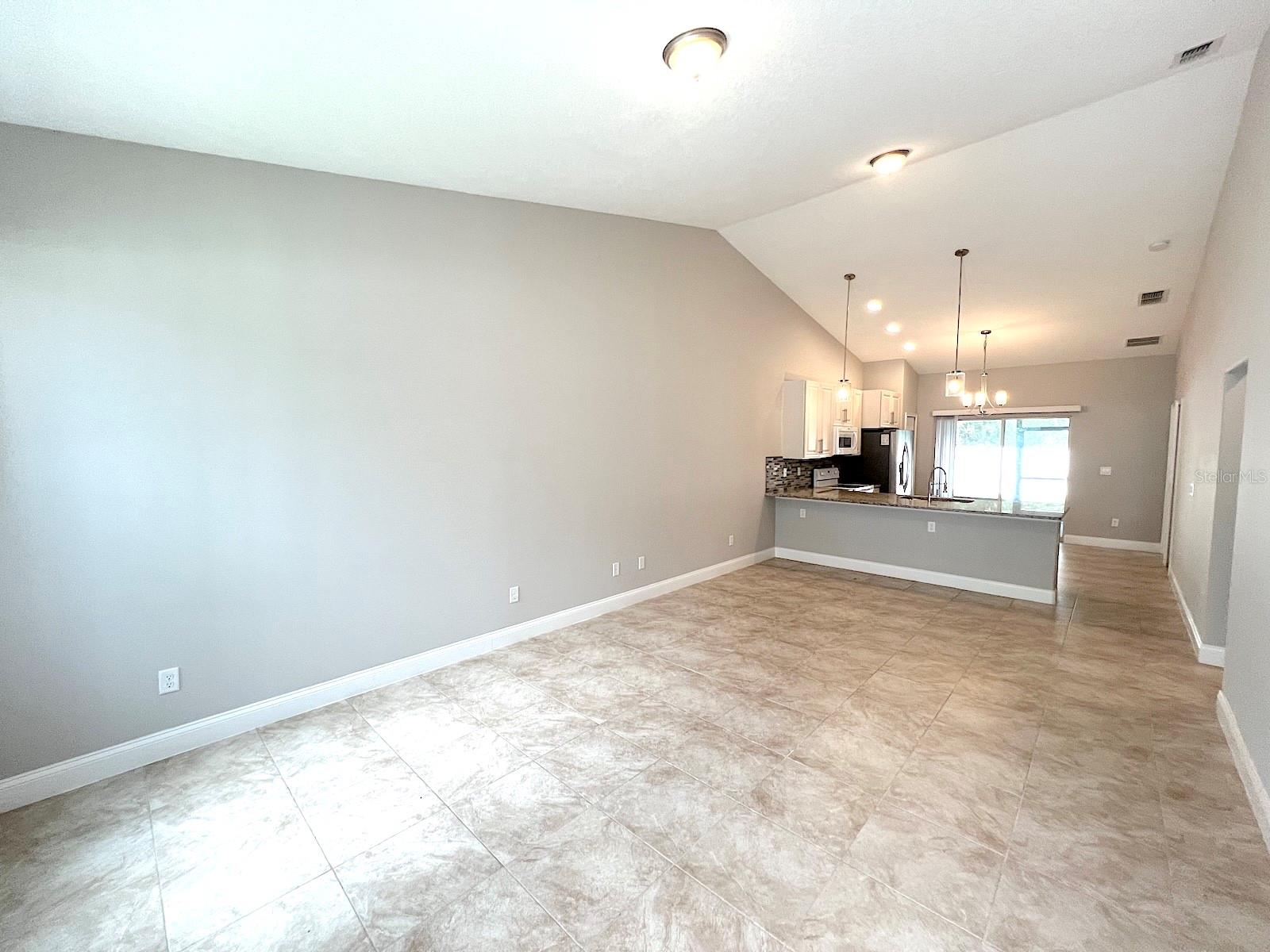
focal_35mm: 13
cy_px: 476
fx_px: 477
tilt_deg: -4.3
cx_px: 635
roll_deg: +0.0
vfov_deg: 89.9
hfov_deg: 106.2
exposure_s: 1/120
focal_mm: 1.57
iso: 160
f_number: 1.8
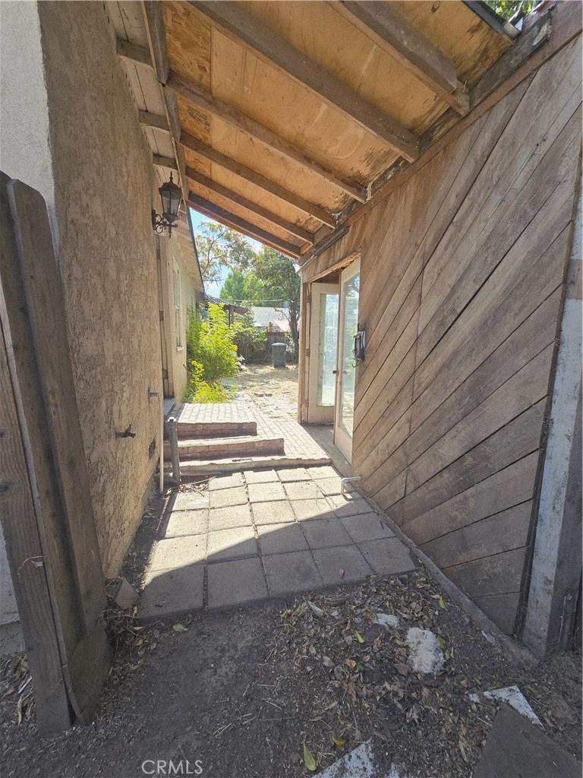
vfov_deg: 106.2
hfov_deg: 89.9
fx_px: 292
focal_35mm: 13
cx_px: 292
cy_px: 389
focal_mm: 2.2
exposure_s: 1/425
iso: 50
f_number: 2.2
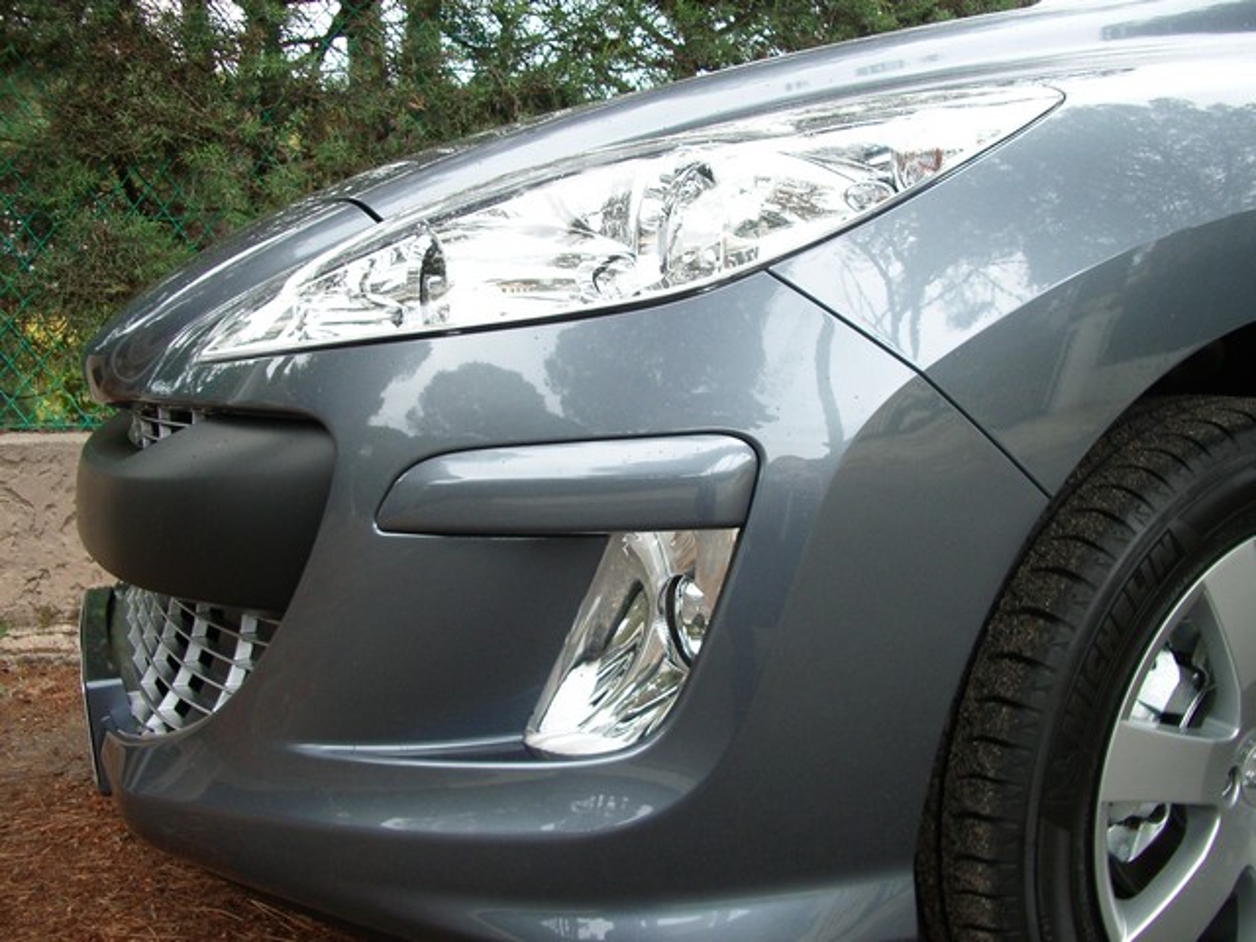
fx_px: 1270
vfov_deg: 40.7
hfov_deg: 52.6
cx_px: 628
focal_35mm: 35
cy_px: 471
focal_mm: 5.8
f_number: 2.6
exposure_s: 1/80
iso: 100
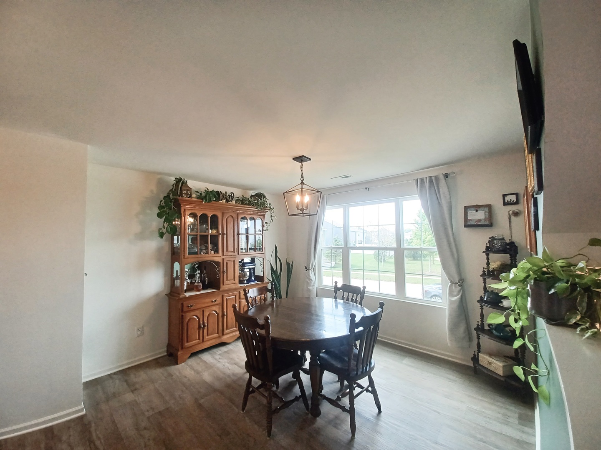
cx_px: 300
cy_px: 225
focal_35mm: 13
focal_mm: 1.42
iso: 64
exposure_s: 1/50
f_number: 2.2
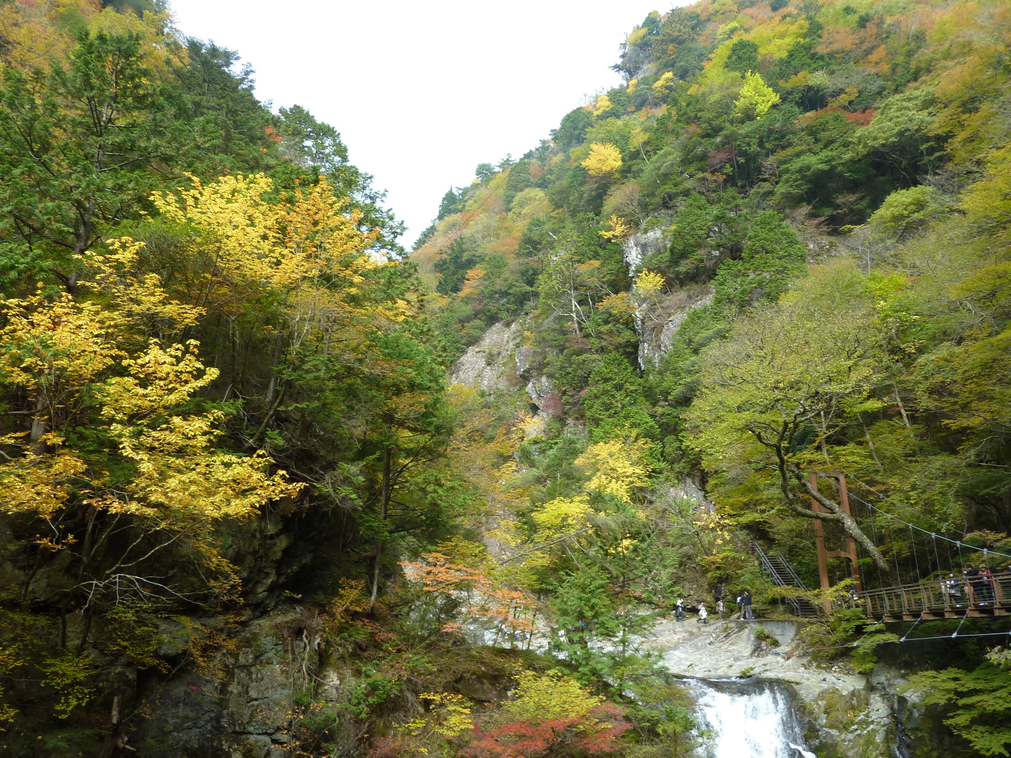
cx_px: 506
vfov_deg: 54.9
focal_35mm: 25
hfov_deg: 69.4
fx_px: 730
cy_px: 379
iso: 80
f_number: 4
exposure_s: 1/100
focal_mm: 4.1
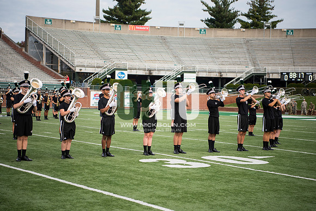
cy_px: 106
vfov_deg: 19.5
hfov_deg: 28.8
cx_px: 158
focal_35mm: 70
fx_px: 615
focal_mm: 70
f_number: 2.8
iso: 400
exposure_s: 1/2000
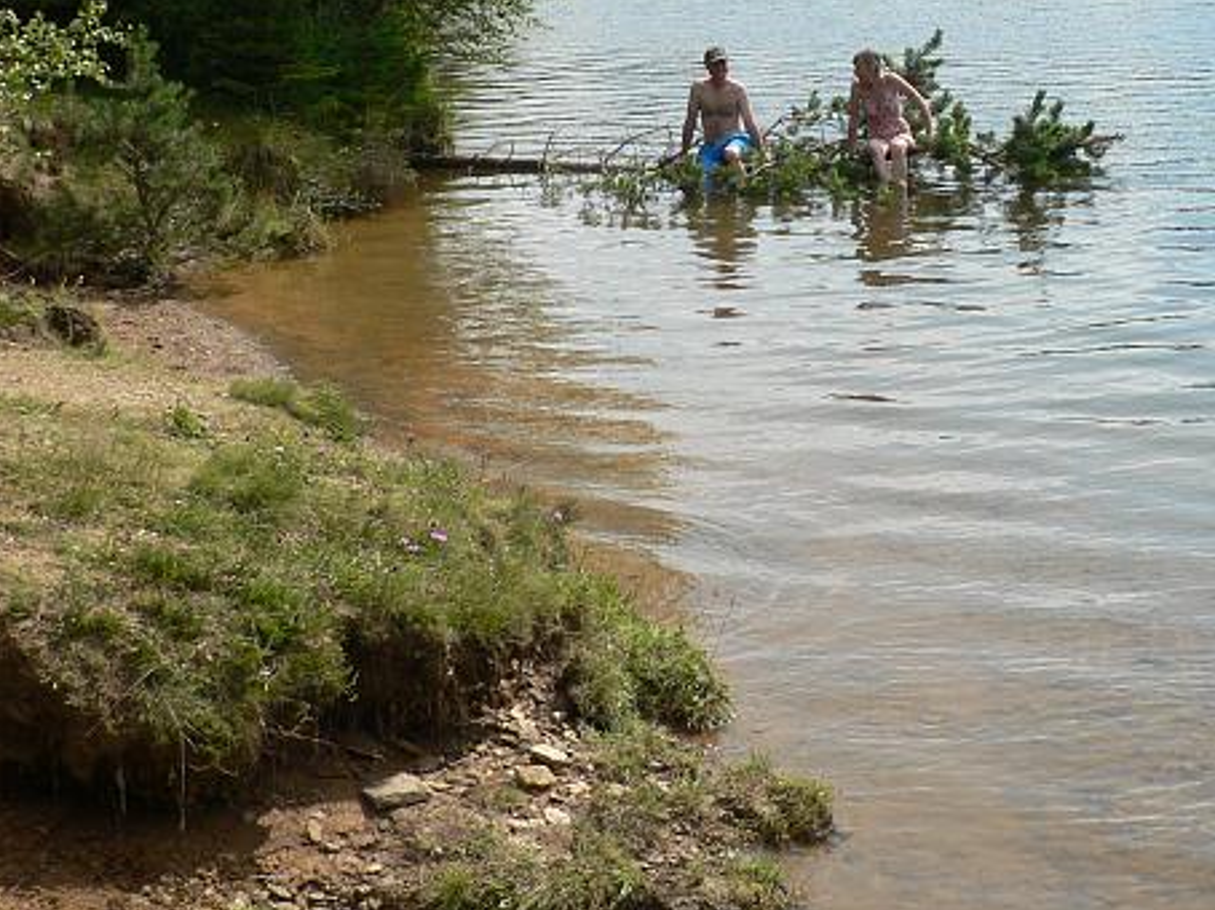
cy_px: 177
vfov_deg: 21.6
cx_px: 832
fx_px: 2350
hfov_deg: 28.7
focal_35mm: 67
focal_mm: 6.4
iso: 80
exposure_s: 1/400
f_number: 5.6
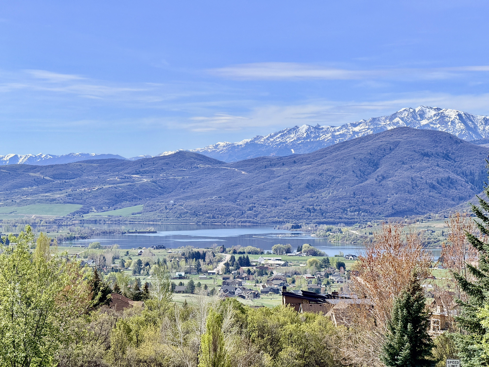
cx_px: 244
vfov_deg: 12.3
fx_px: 1695
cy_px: 184
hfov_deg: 16.4
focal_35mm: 120
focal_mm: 15.66
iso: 64
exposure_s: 1/2083
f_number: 2.8
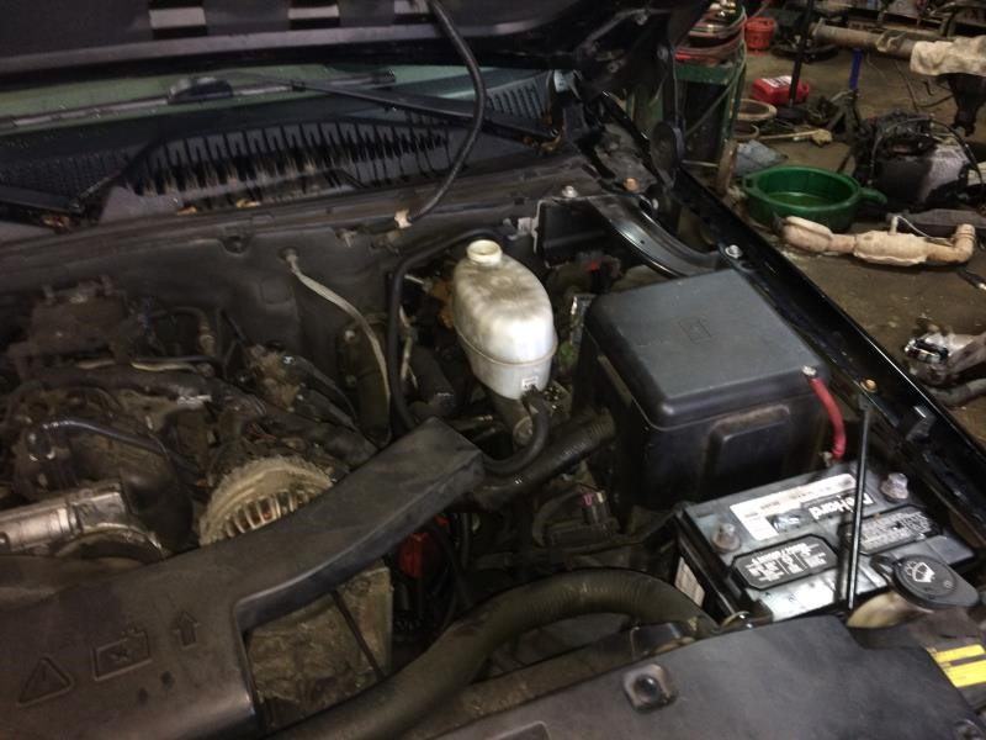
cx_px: 493
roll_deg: +0.3
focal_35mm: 29
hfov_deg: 61.7
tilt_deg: -33.0
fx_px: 826
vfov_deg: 48.2
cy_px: 370
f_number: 2.2
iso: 125
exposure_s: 1/16
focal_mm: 4.15
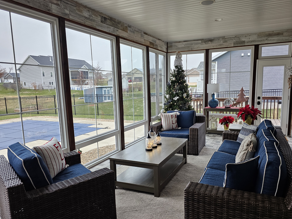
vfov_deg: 53.0
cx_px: 164
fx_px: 219
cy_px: 120
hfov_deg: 67.0
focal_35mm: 26
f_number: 1.7
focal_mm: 6.3
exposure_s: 1/120
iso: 125
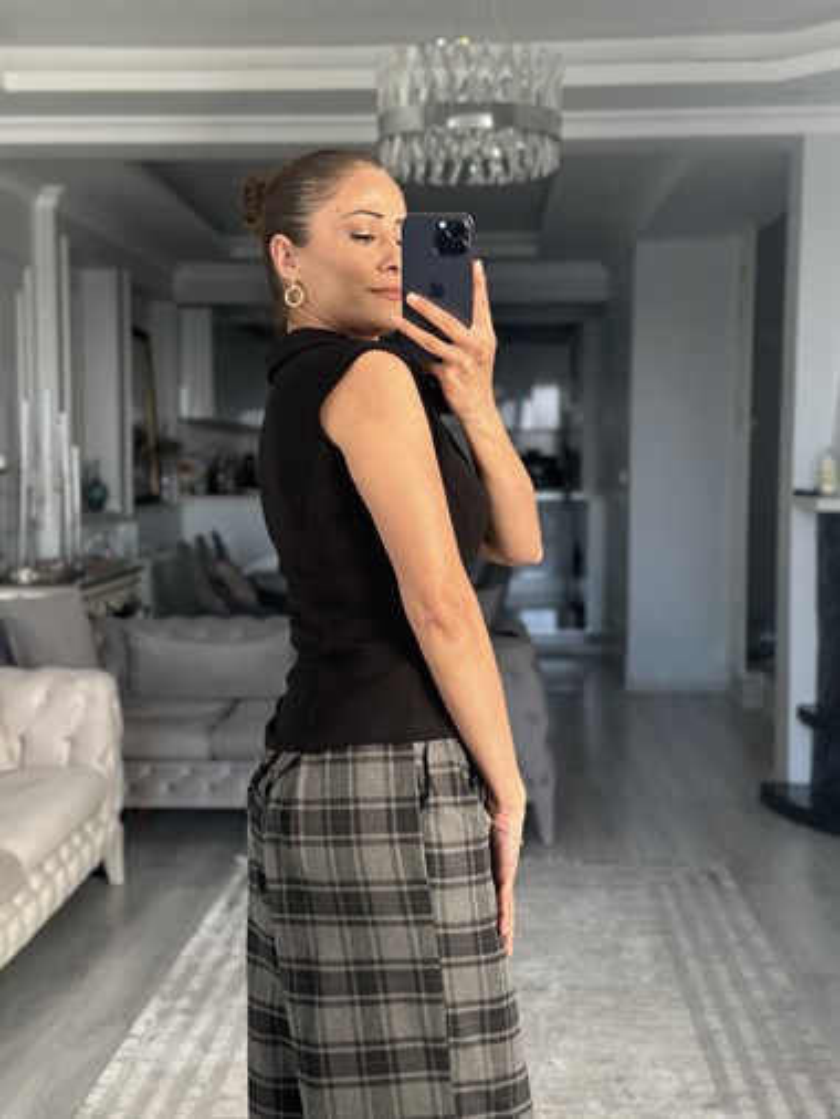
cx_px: 420
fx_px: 1552
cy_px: 560
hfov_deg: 30.3
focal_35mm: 48
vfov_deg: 39.6
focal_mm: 6.86
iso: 125
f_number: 1.78
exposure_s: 1/121
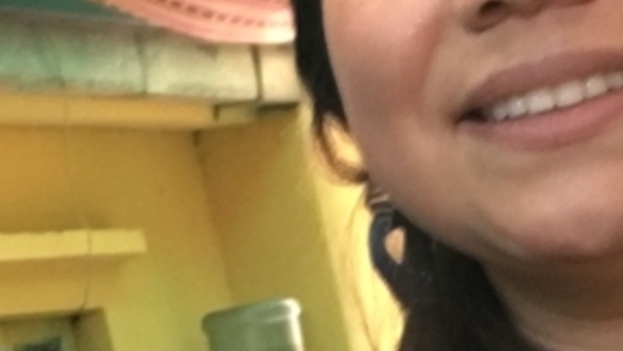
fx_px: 1999
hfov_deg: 17.5
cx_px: 87
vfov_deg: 10.0
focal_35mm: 121
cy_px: 312
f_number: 2.2
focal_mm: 2.65
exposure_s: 1/15
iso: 64
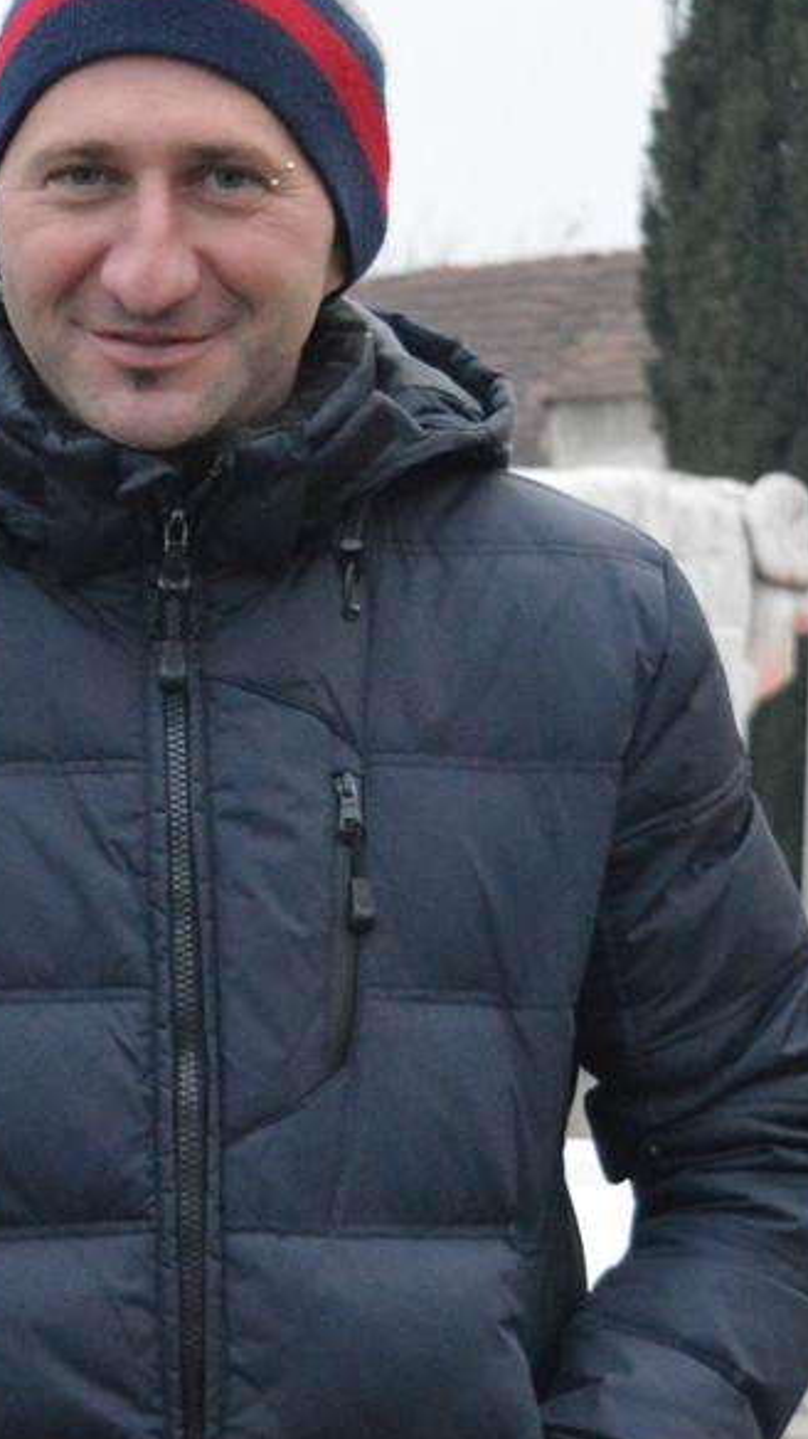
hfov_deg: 8.8
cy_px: 983
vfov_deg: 15.8
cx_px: -241
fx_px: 5165
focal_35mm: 135
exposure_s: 1/400
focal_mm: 31
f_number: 4.2
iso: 3200
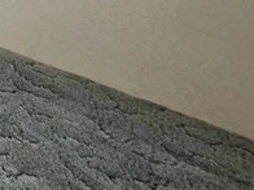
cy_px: -174
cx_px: -360
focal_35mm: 68
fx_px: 499
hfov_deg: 15.1
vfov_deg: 16.9
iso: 160
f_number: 2.2
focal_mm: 2.2
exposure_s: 1/60.2
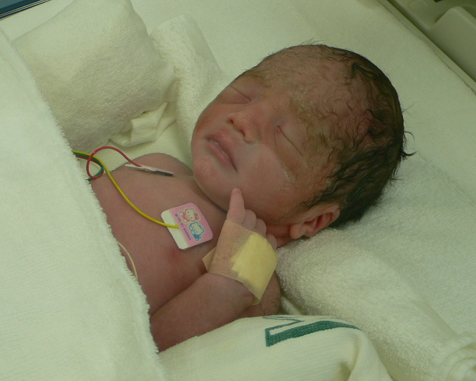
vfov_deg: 25.4
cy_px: 192
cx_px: 227
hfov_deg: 31.4
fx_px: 845
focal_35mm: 60
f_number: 3.2
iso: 80
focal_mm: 7.5
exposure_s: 1/40
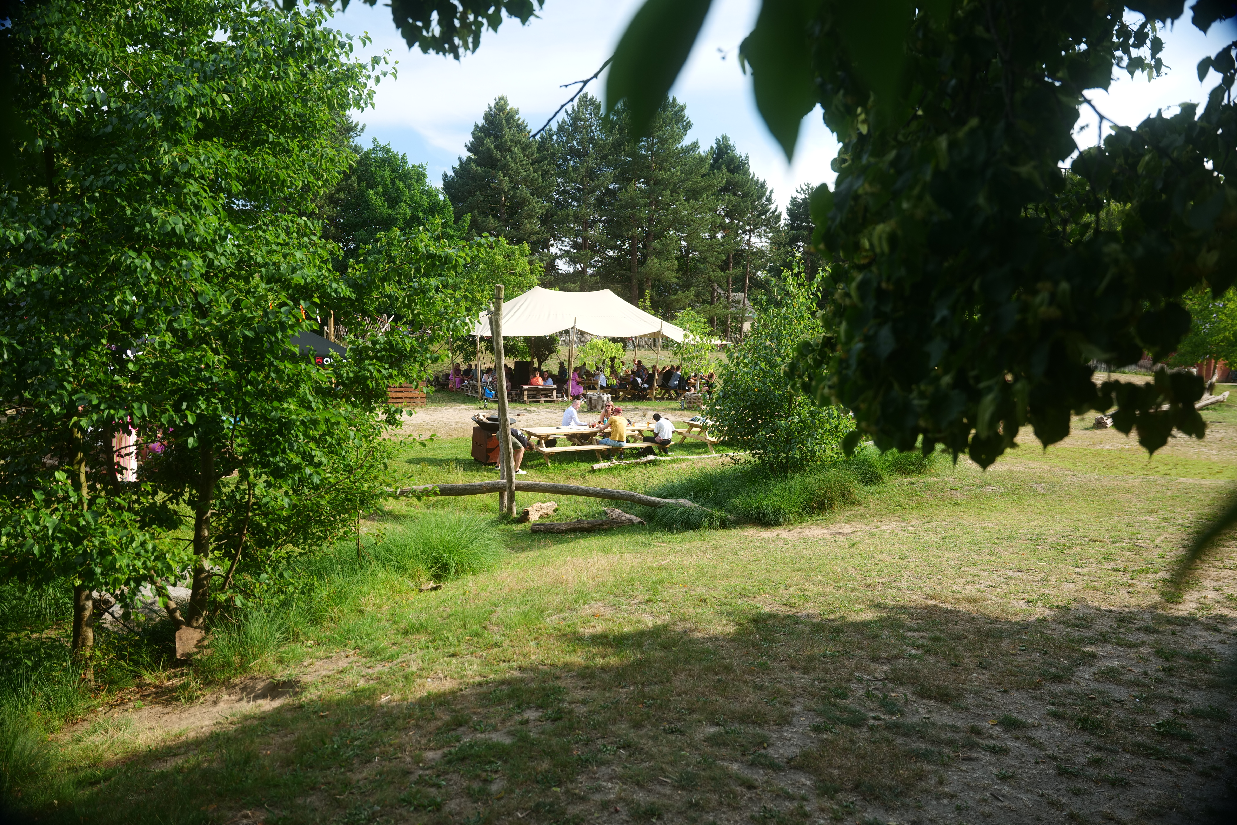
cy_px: 412
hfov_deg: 73.7
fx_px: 825
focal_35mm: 24
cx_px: 618
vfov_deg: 53.1
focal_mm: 24
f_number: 3.2
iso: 100
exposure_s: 1/125
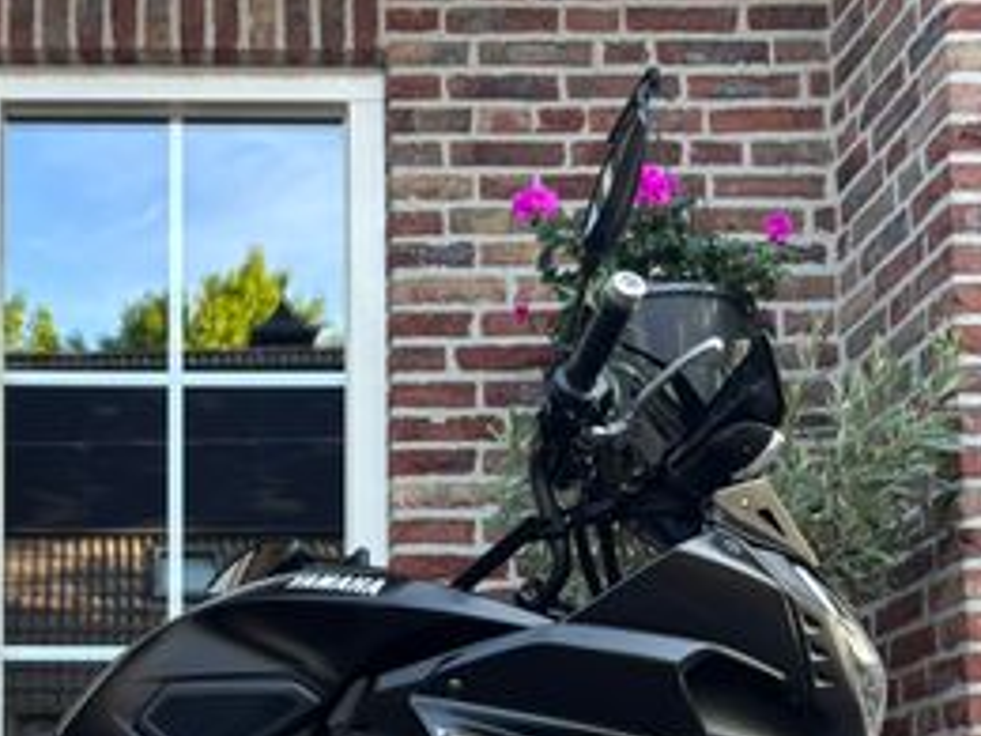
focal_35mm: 64
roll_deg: +0.0
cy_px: 747
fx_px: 1814
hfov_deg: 29.6
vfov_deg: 22.0
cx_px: 204
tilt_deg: +5.0
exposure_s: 1/121
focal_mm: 5.96
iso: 64
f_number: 1.6
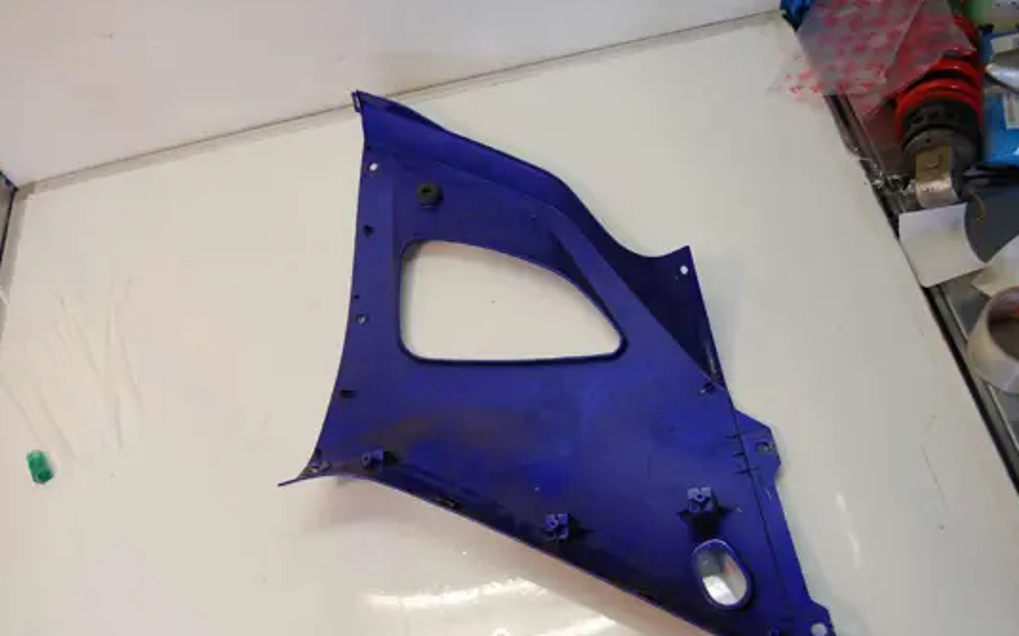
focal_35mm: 31
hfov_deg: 61.3
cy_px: 322
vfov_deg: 40.6
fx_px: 861
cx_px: 511
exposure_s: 1/100
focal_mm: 20
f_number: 5
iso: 400
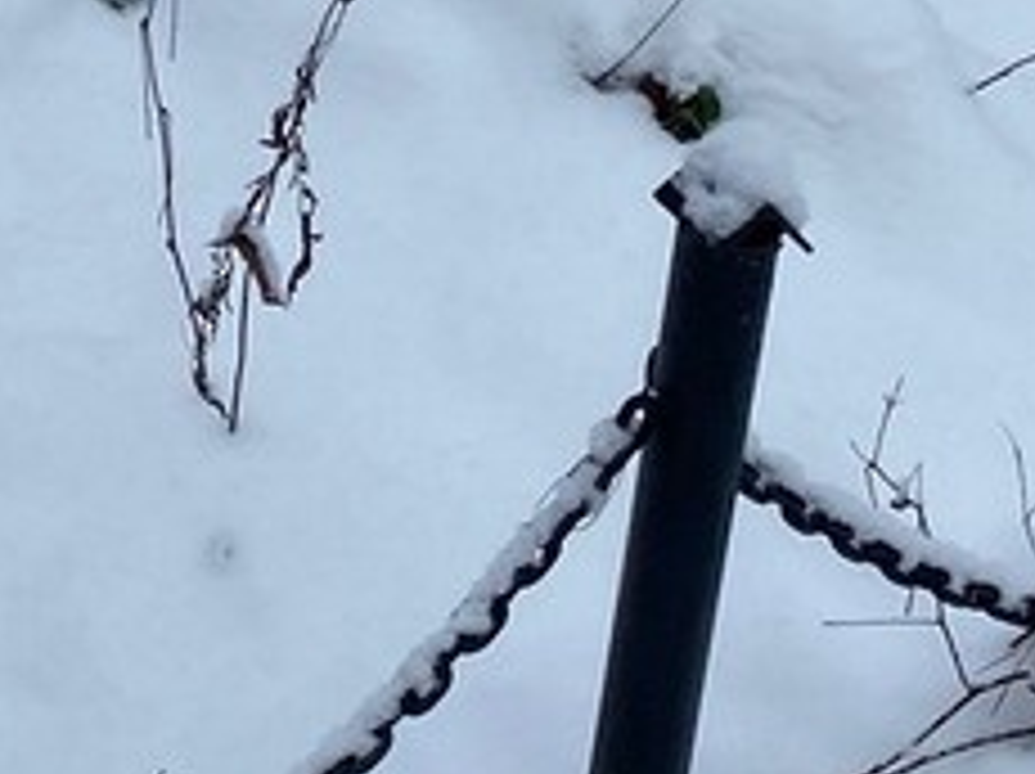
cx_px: -270
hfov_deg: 16.2
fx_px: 3465
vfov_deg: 11.7
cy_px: -652
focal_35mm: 116
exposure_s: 1/934
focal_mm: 4.25
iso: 32
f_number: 1.8
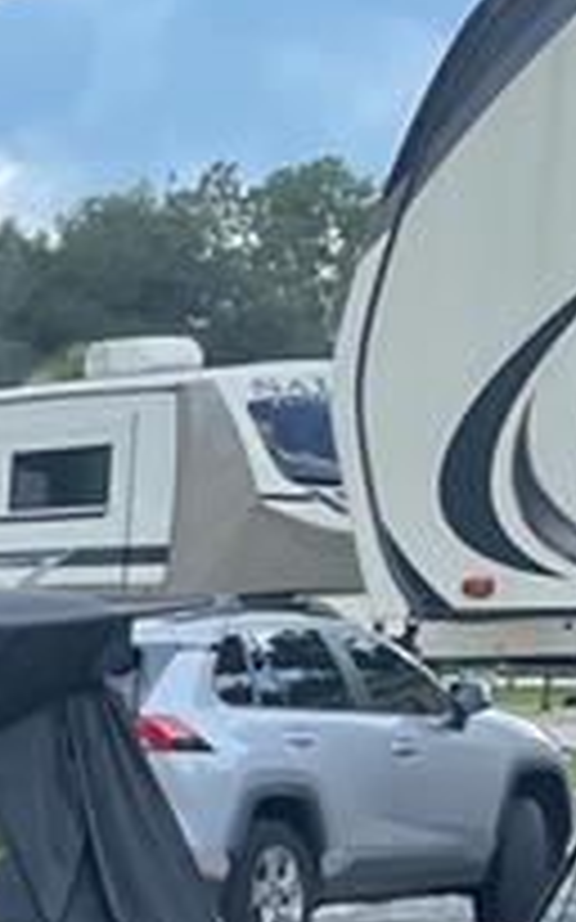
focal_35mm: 138
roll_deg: +2.2
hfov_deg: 7.2
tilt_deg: -9.1
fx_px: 3469
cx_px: -1696
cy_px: 1241
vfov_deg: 14.4
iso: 32
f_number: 1.6
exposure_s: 1/744
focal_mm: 4.2
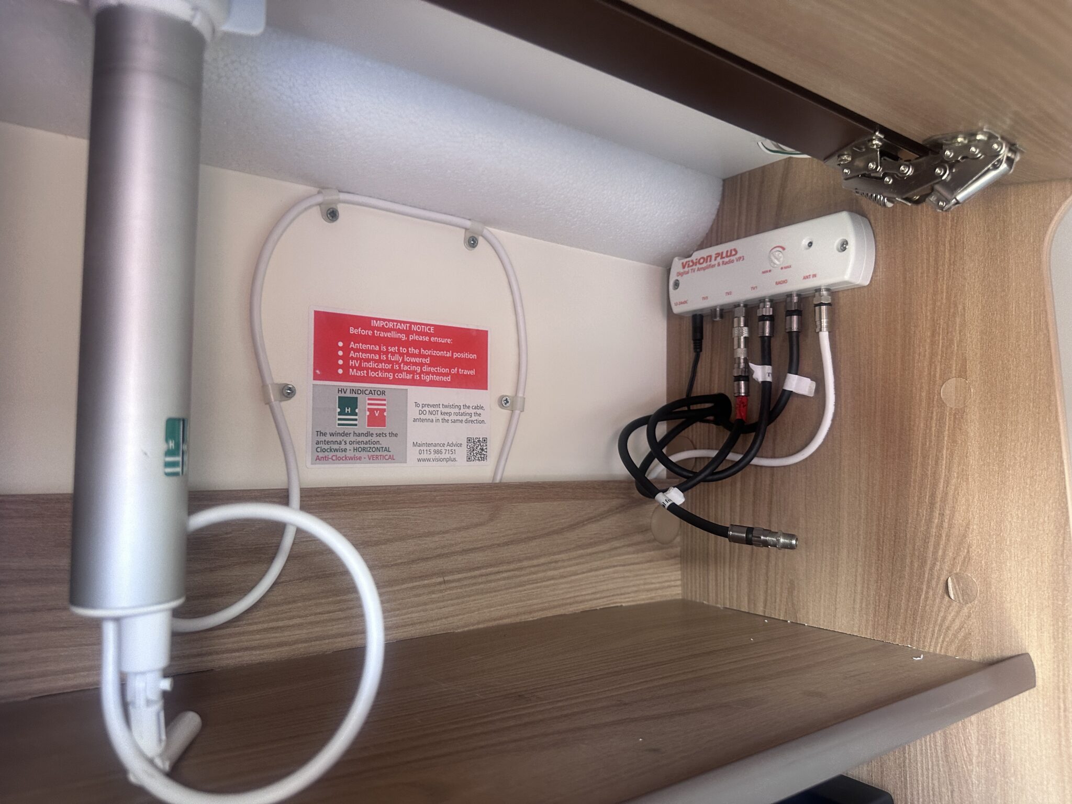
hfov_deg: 71.6
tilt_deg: +4.2
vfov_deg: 56.8
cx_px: 536
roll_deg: -0.3
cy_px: 402
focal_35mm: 24
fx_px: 743
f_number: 1.78
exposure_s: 1/80
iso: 250
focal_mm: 6.86
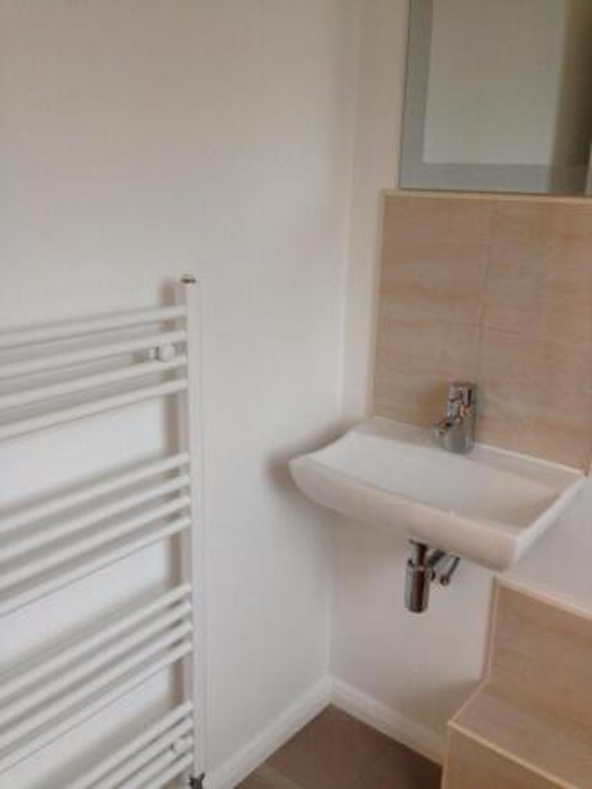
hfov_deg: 43.0
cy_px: 394
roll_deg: -1.1
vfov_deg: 55.3
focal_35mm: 33
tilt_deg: -17.9
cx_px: 296
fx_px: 752
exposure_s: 1/20
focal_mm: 4.12
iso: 80
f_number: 2.4
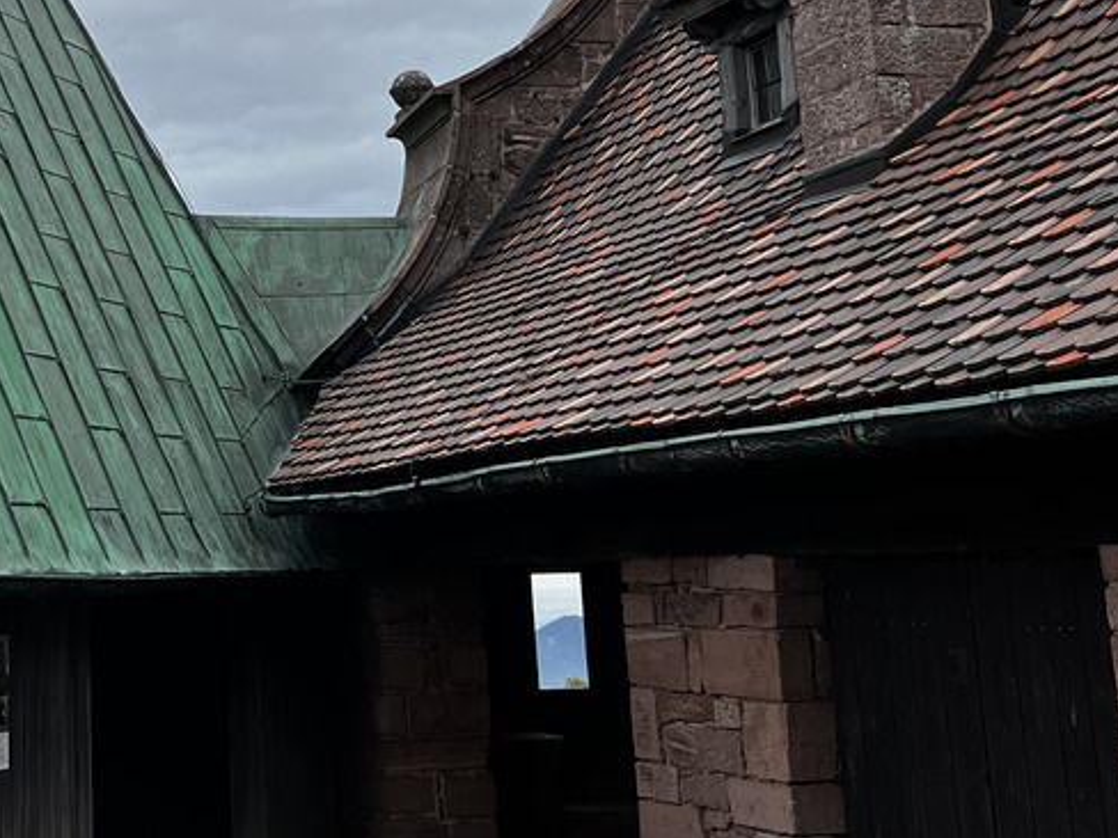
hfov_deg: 28.9
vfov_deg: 22.6
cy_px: 169
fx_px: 2067
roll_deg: +1.3
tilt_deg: +11.6
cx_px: 87
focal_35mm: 64
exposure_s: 1/1377
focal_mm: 5.7
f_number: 1.5
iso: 50
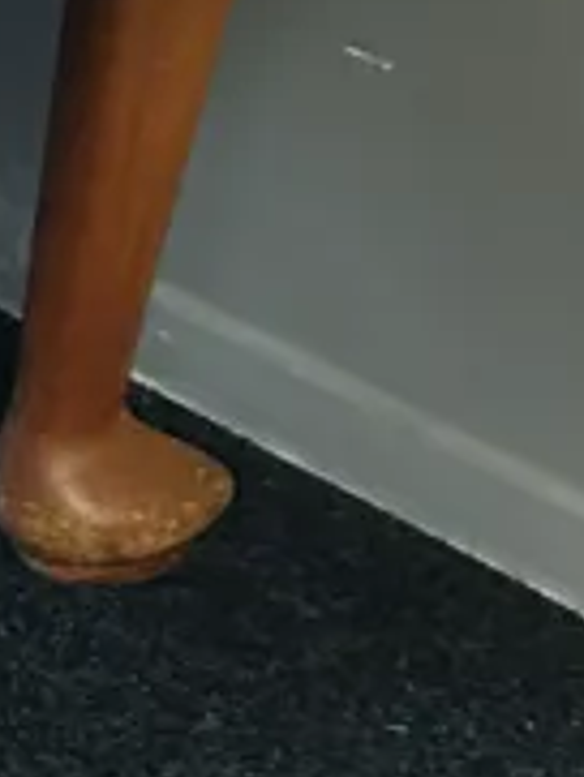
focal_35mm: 164
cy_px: 468
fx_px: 3685
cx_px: -739
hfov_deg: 8.4
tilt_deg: -32.0
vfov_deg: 12.0
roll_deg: +0.2
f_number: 2.2
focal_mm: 4.15
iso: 125
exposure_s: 1/17
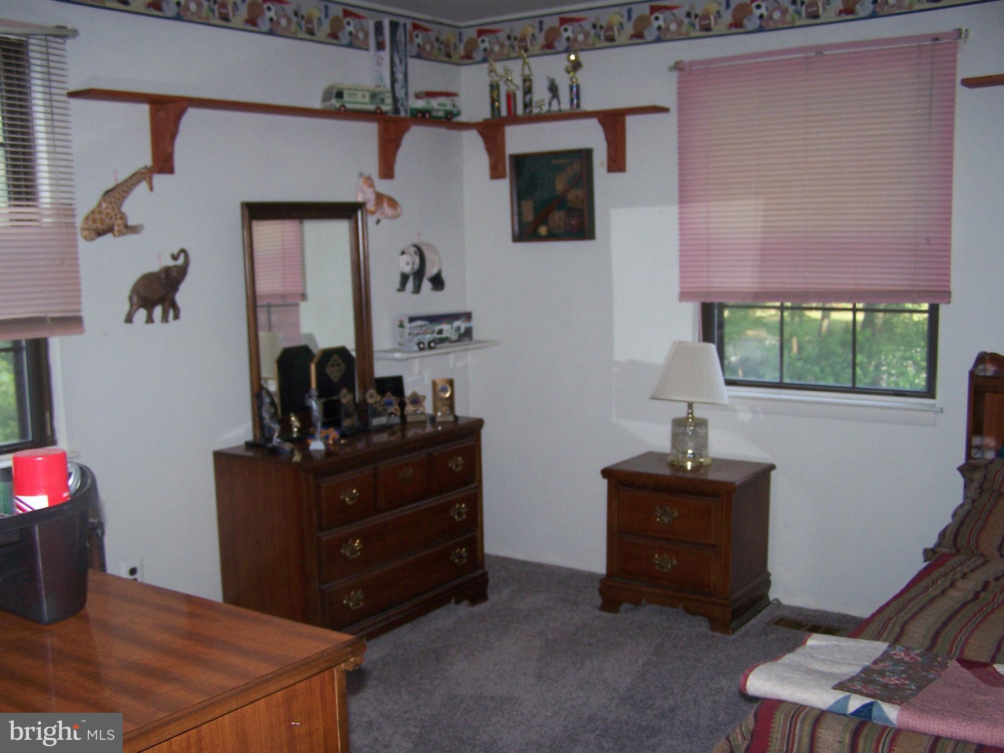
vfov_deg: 37.7
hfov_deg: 49.0
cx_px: 502
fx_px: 1102
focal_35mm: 38
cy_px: 376
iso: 140
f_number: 2.8
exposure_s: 1/60
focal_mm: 6.3
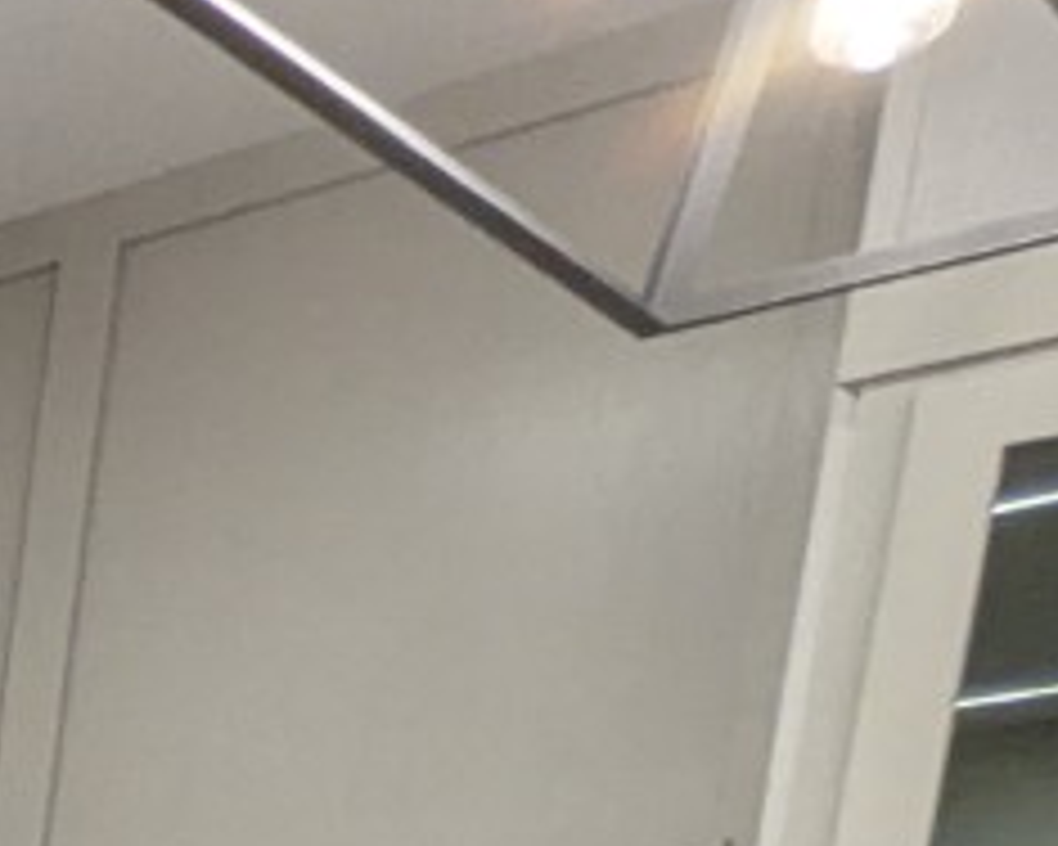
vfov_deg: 12.6
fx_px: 2912
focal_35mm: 93
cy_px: 2079
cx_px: -1907
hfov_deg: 12.3
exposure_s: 1/52.2
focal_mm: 2.35
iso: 153
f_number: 2.2
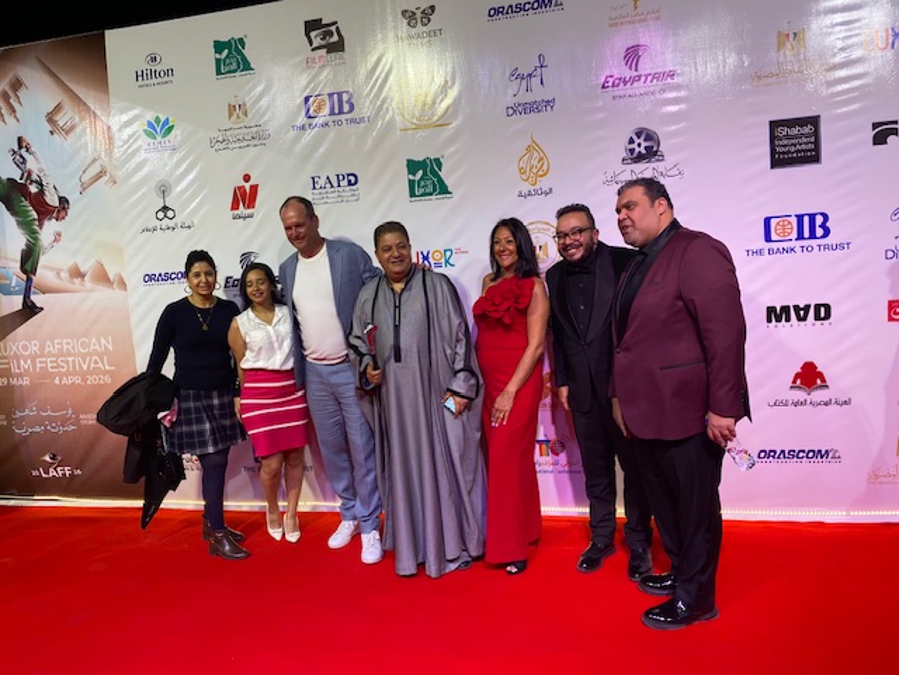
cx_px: 450
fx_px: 675
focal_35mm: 26
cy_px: 338
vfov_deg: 53.1
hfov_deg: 67.3
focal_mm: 4.25
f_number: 1.8
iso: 100
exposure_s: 1/100
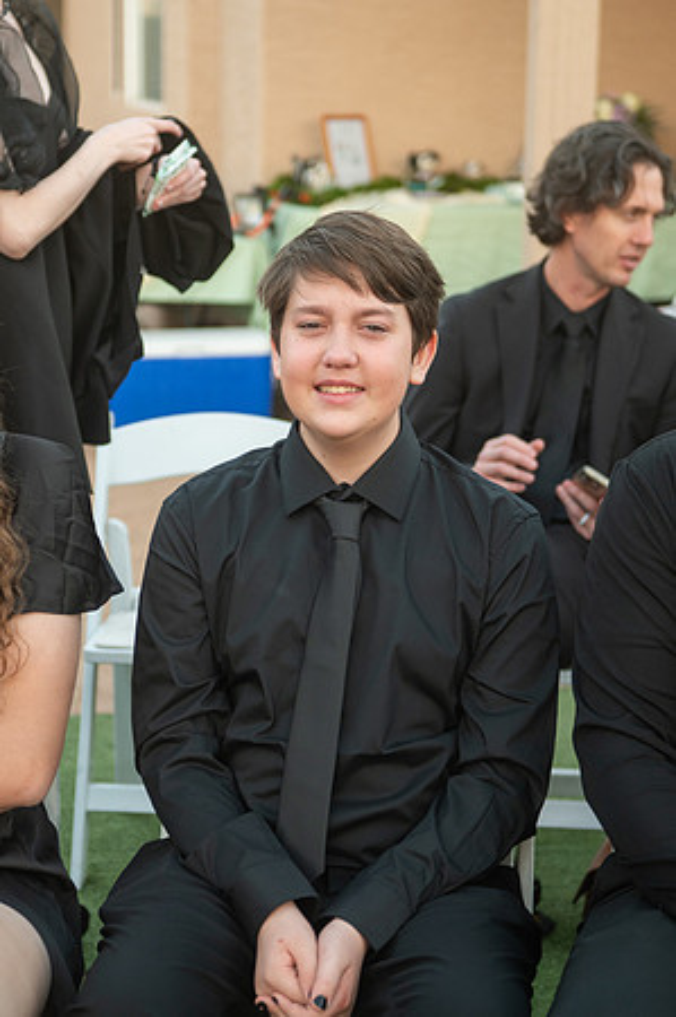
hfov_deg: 17.7
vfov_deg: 26.5
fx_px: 2164
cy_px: 498
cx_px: 227
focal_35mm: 77
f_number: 2.8
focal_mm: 50
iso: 320
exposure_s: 1/320
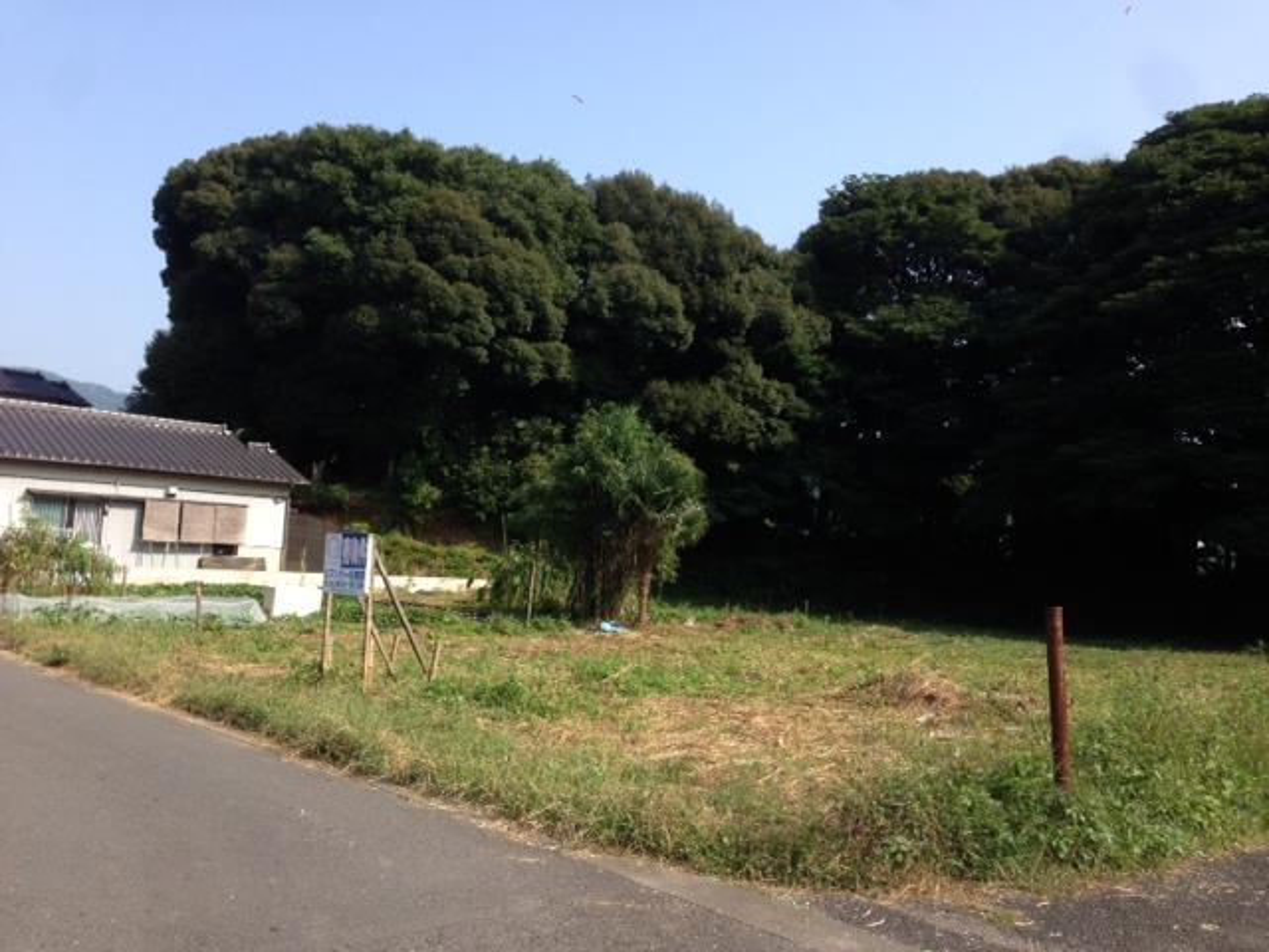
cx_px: 634
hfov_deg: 55.4
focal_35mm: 33
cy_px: 476
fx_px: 1210
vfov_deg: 42.9
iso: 50
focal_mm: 4.12
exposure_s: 1/784
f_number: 2.4
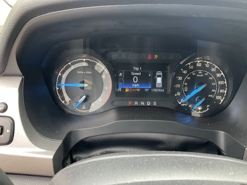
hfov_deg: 60.0
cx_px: 125
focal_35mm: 30
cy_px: 92
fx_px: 214
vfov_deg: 46.8
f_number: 1.8
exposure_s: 1/60
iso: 80
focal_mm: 3
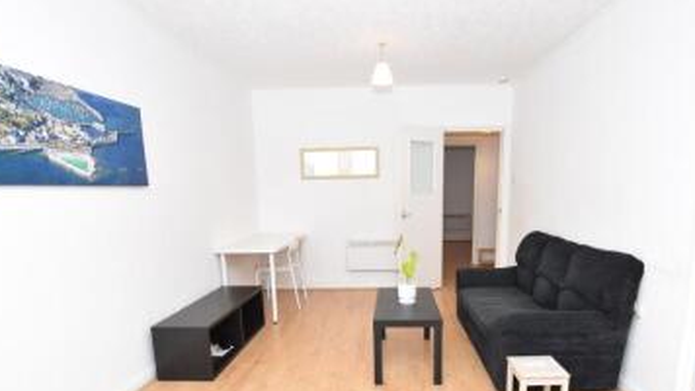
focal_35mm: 21
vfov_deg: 52.0
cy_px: 275
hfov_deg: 83.7
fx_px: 387
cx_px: 373
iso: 800
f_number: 4
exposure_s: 1/125
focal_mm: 10
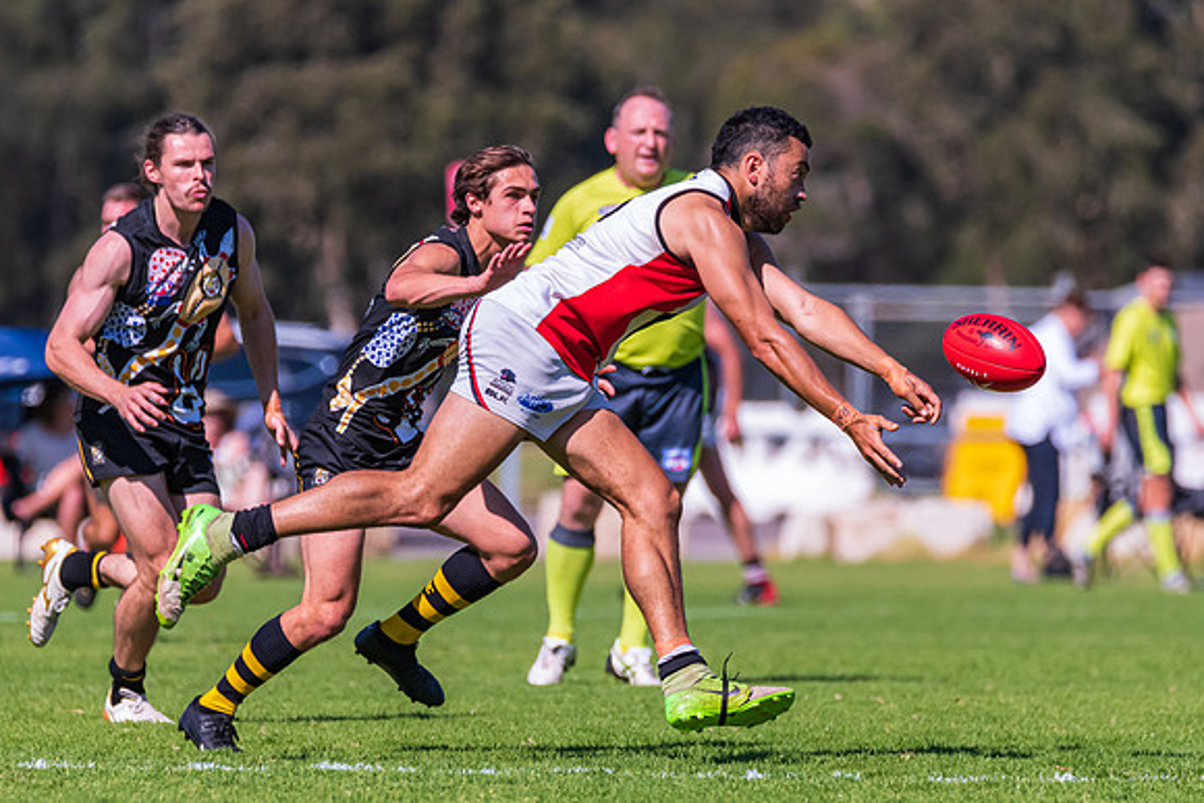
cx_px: 587
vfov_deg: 2.0
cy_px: 609
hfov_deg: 3.0
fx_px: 22815
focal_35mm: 682
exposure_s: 1/3200
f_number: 6.3
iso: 800
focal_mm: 450
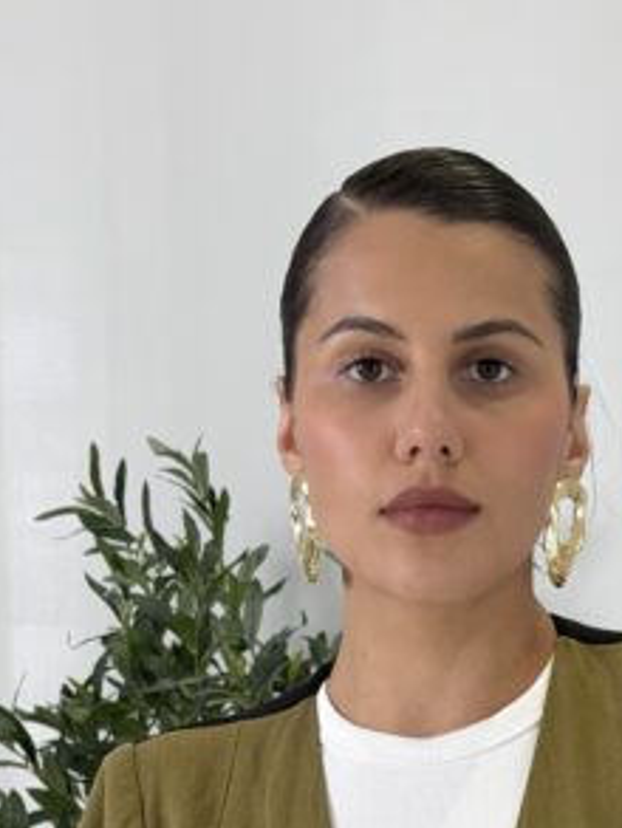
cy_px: 1082
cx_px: 478
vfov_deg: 14.4
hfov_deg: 11.3
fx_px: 3136
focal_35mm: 131
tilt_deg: -4.1
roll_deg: +1.1
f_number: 1.78
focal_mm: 6.76
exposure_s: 1/469
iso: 64
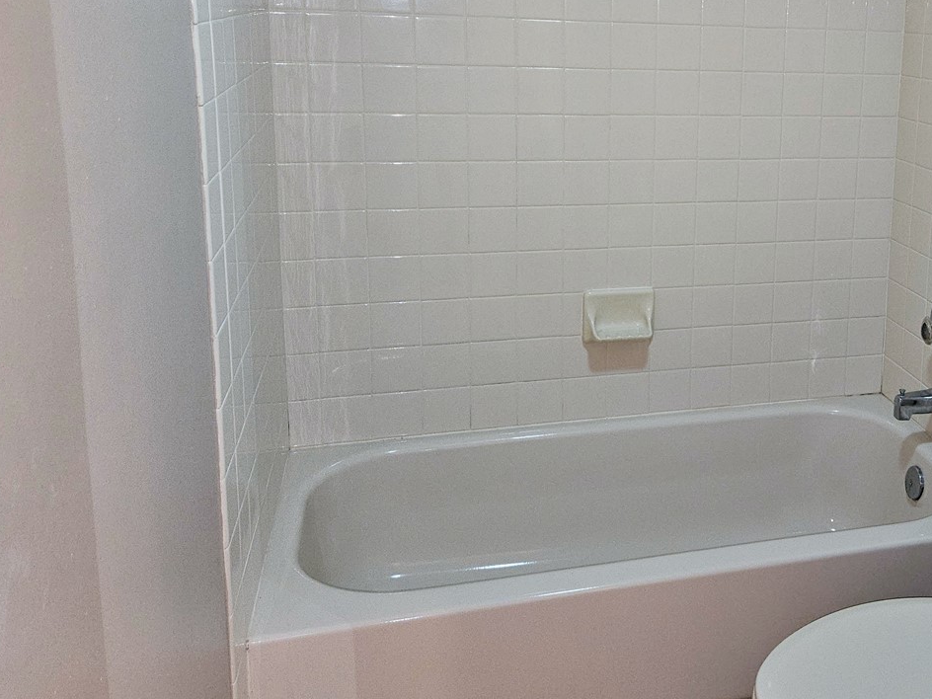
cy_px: 201
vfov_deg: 36.2
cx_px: 763
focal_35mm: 39
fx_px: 1050
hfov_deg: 45.1
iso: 125
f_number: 1.8
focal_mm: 5.4
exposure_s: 1/60
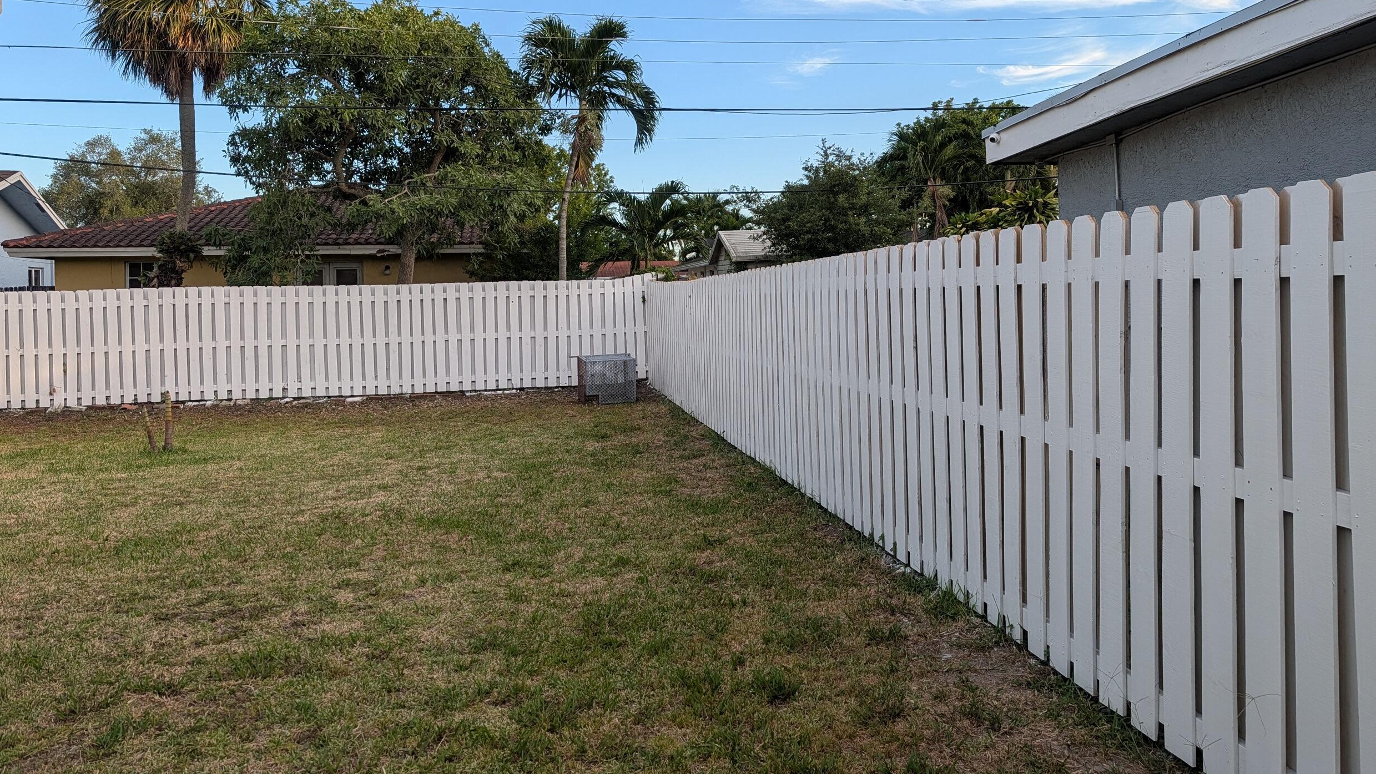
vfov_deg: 42.6
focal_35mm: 27
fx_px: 985
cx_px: 695
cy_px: 289
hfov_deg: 69.9
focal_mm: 6.9
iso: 24
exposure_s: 1/307
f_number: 1.68
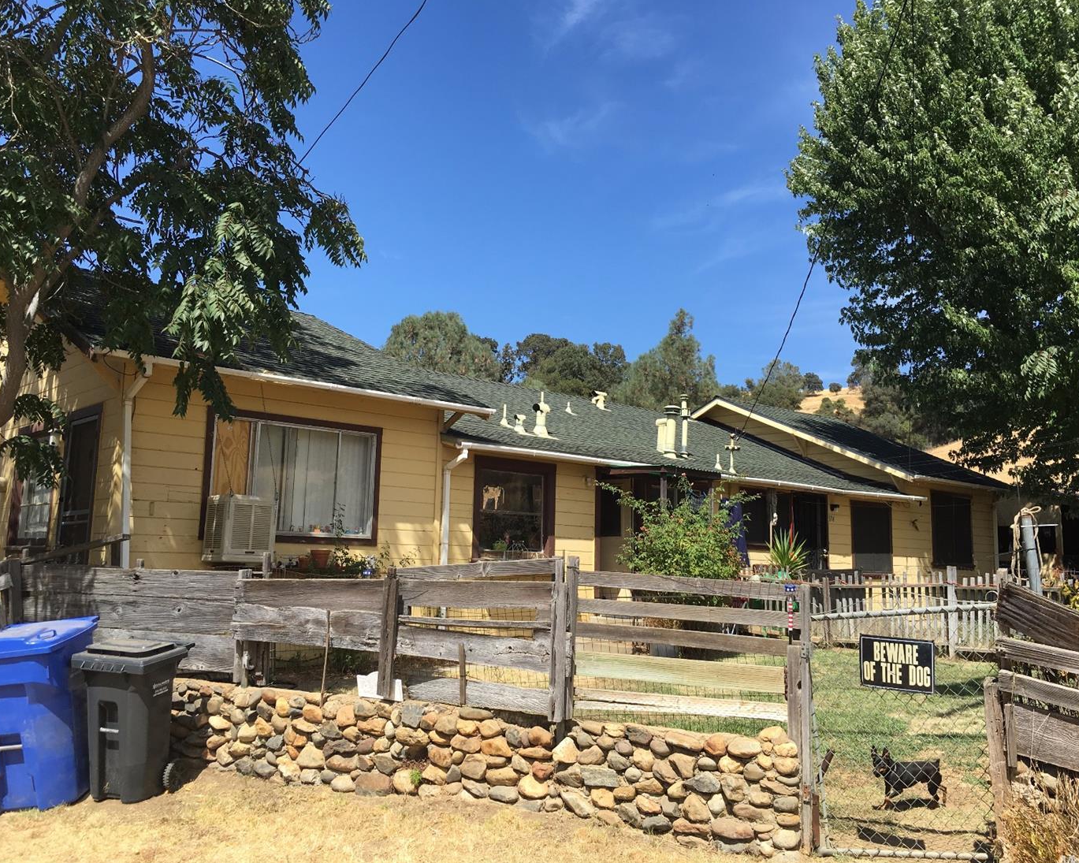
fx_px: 990
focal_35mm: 31
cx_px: 546
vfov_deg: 47.1
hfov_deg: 57.2
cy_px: 428
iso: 25
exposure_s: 1/1115
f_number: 2.2
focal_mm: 4.15
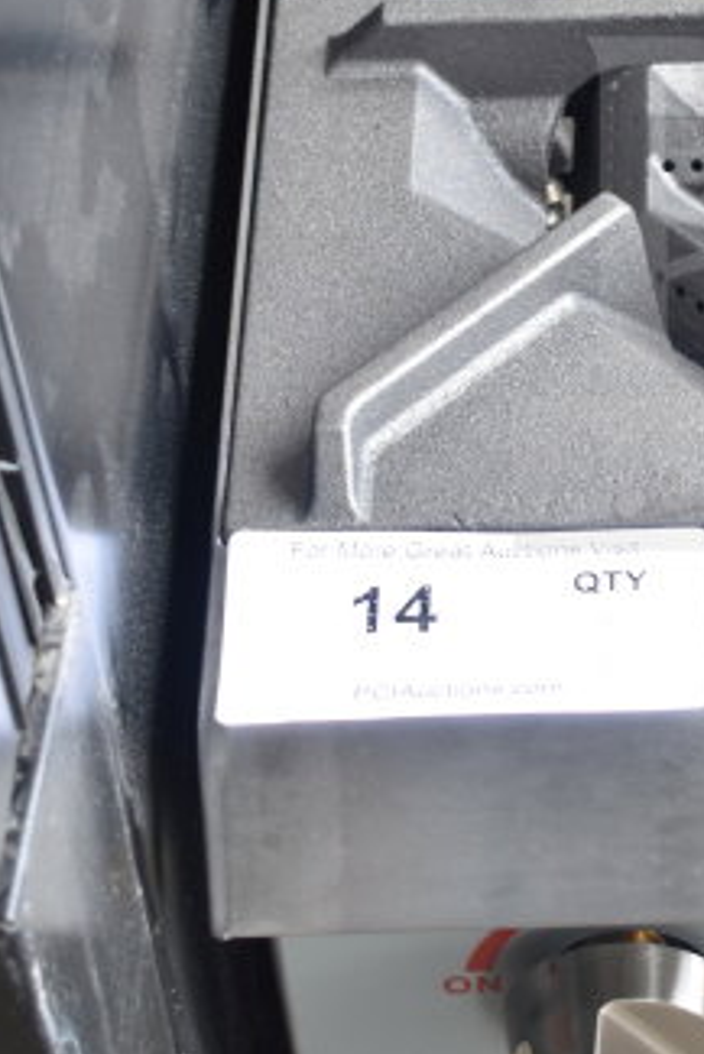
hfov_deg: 10.0
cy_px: 293
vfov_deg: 15.1
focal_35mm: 135
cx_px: 876
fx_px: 3955
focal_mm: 32
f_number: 4.5
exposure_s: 1/50
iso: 360
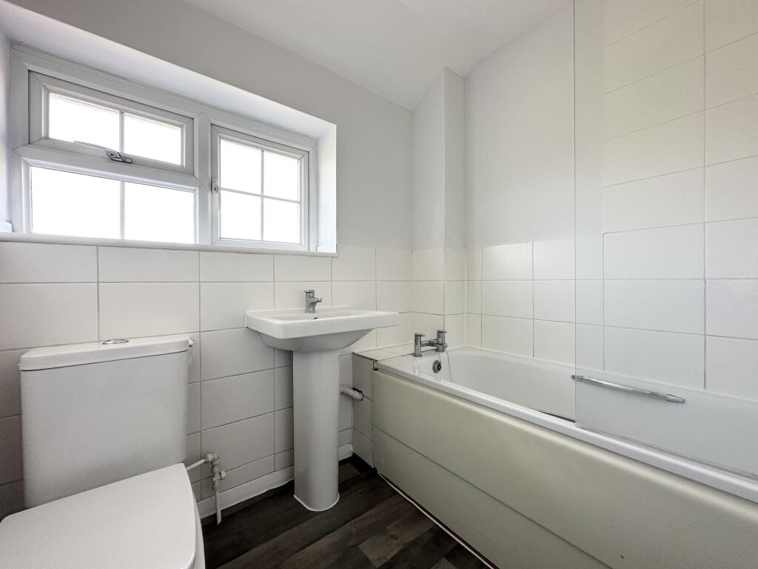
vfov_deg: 85.7
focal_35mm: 14
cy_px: 284
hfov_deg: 102.1
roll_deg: -0.2
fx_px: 307
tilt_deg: -0.6
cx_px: 379
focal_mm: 2.22
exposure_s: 1/99
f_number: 2.2
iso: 100
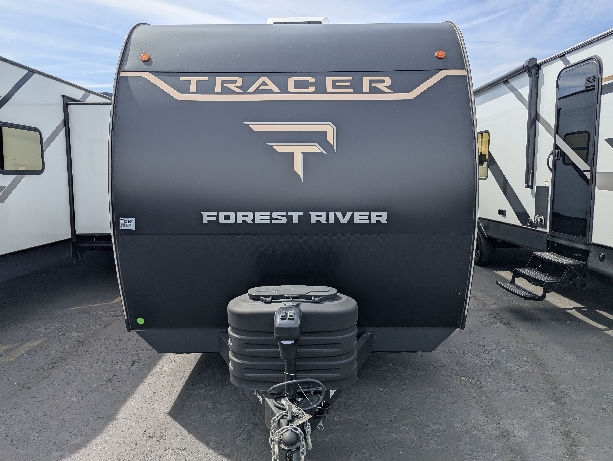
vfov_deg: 56.9
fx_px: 426
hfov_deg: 71.5
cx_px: 306
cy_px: 230
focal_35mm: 24
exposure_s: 1/1795
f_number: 1.85
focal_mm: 6.81
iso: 45
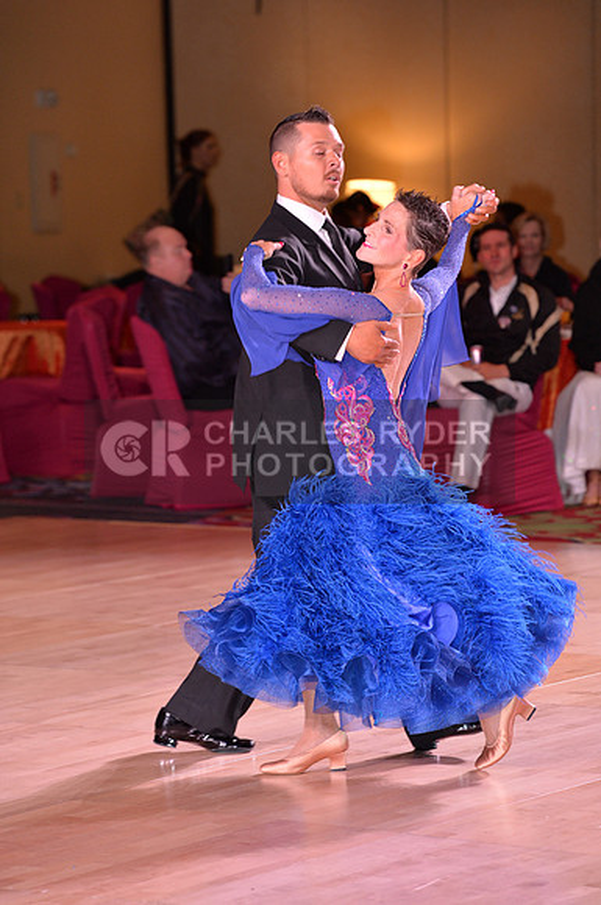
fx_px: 4018
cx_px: 300
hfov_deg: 8.6
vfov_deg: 12.9
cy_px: 452
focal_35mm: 160
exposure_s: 1/250
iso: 1250
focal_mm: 160
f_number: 5.6
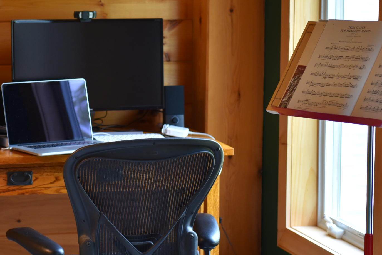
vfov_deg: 10.5
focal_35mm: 131
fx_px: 1390
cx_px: 128
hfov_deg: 15.6
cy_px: 75
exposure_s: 1/160
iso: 800
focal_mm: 60
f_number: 3.2
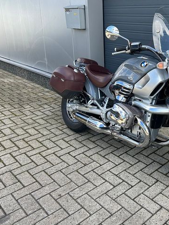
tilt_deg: -21.3
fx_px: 228
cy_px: 112
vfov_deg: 52.6
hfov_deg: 39.2
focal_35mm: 35
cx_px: 134
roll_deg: -1.1
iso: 50
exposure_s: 1/859
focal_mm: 5.7
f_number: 1.5
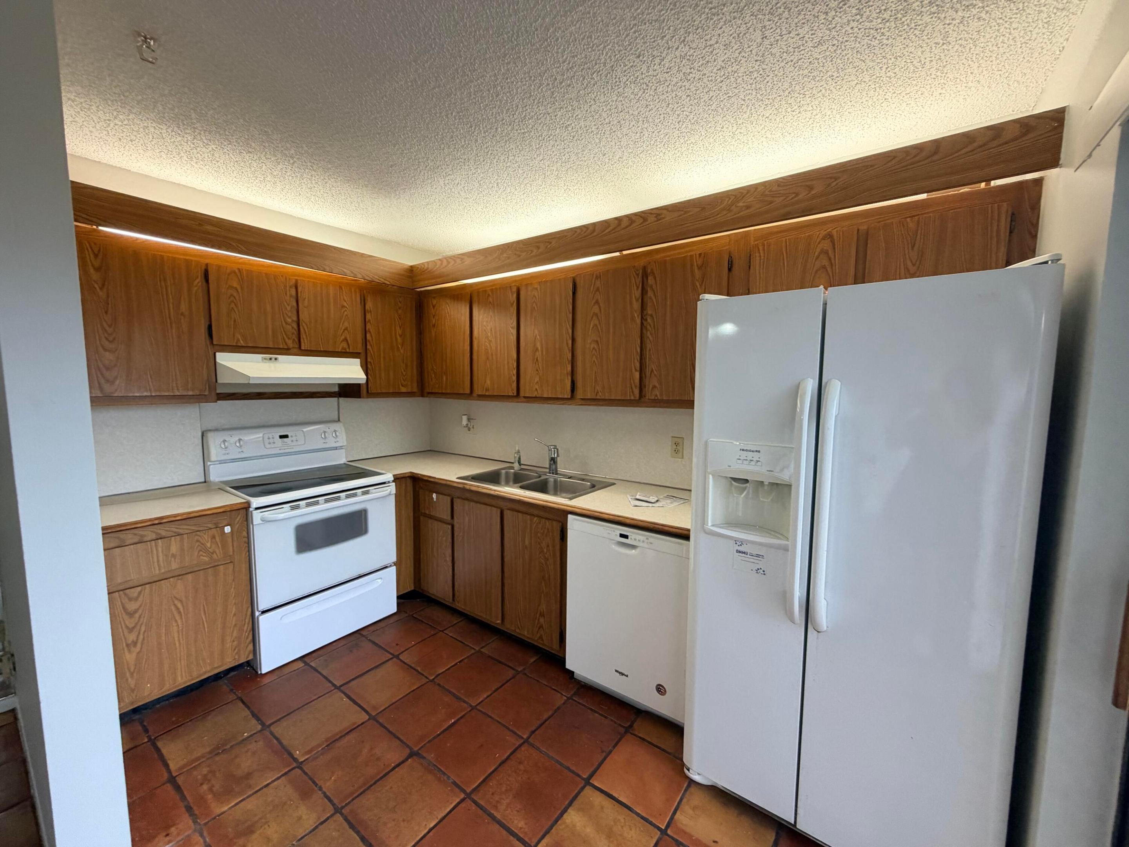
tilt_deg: -3.4
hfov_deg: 102.1
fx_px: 457
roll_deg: +0.2
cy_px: 424
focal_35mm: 14
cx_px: 564
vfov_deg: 85.7
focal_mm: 2.22
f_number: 2.2
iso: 200
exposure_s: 1/120
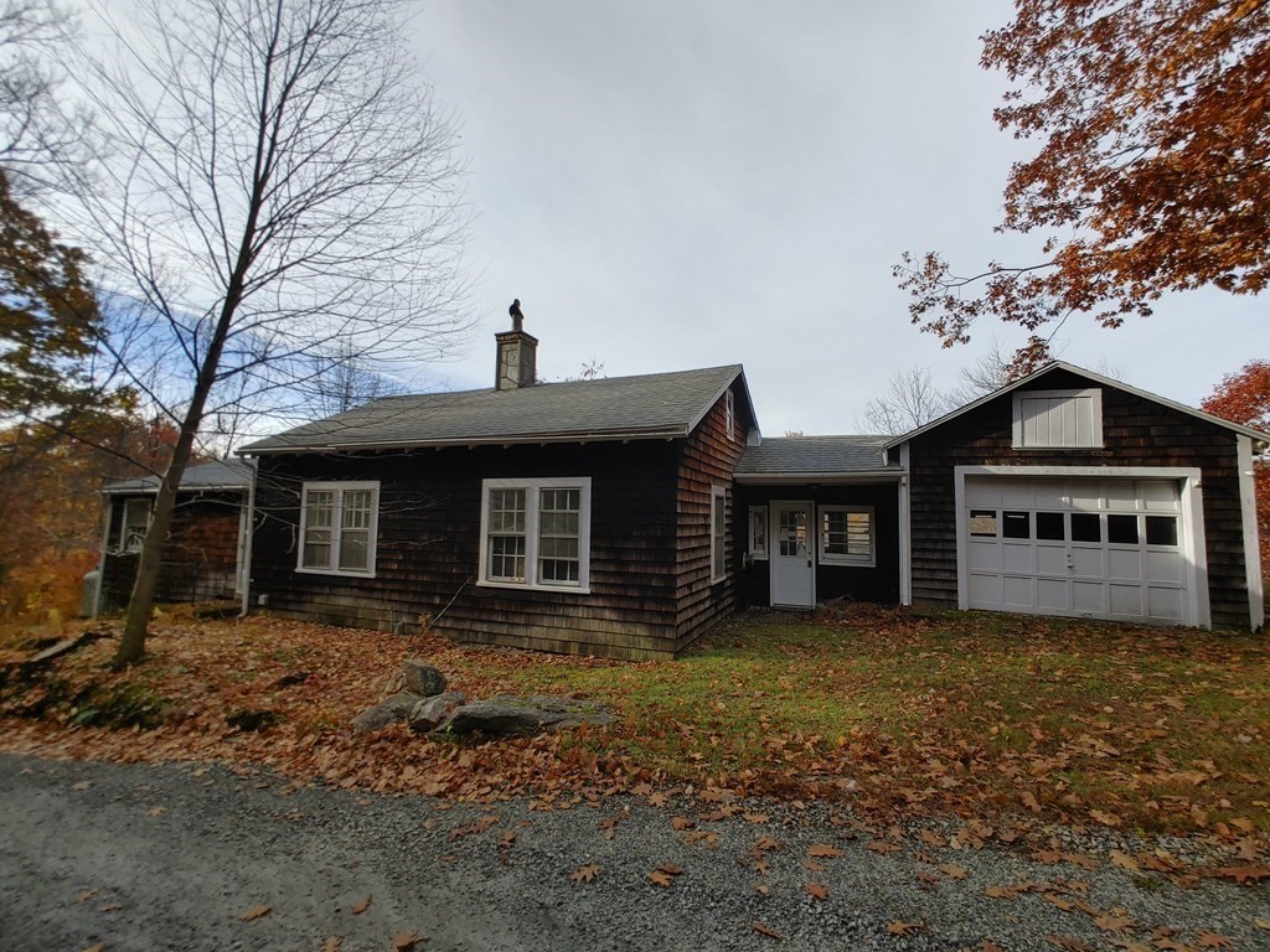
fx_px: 550
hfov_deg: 98.2
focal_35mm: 15
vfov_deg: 81.7
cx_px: 635
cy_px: 476
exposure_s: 1/735
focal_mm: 1.78
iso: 50
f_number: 1.9
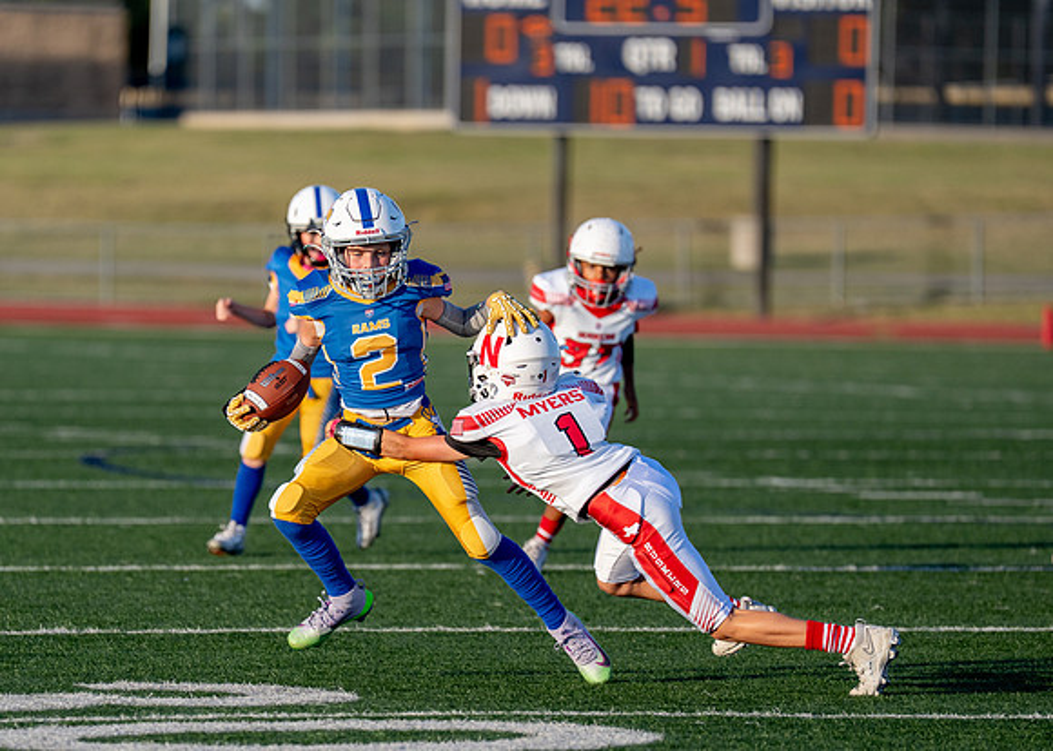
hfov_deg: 6.3
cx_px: 364
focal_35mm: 319
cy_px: 446
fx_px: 9543
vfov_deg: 4.5
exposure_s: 1/3200
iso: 200
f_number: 2.8
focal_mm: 200
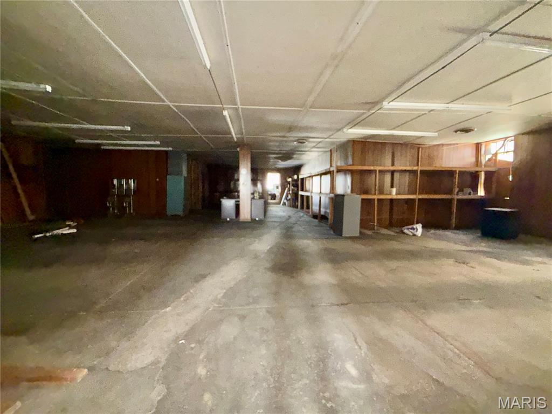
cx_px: 276
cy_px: 207
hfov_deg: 102.1
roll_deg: -0.1
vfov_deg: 85.7
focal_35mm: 14
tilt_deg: -4.5
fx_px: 223
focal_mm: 2.22
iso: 640
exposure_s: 1/21
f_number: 2.2
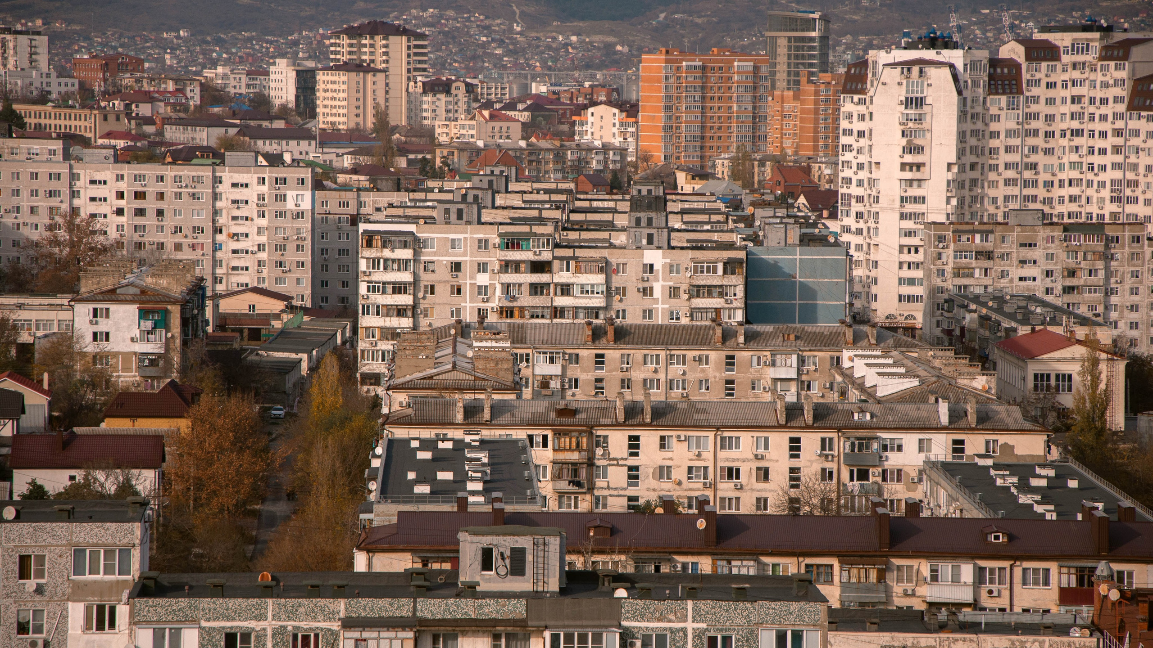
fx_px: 5037
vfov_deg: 7.4
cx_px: 576
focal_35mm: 165
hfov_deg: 13.1
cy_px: 324
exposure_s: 1/1250
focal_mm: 105
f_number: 5.6
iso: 200
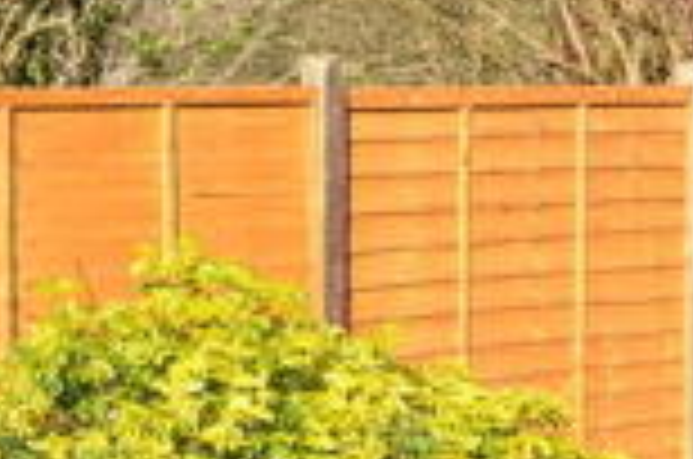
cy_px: 124
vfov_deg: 10.6
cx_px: 286
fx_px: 2459
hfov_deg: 16.0
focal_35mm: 128
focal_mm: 20
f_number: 6.3
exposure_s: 1/160
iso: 100
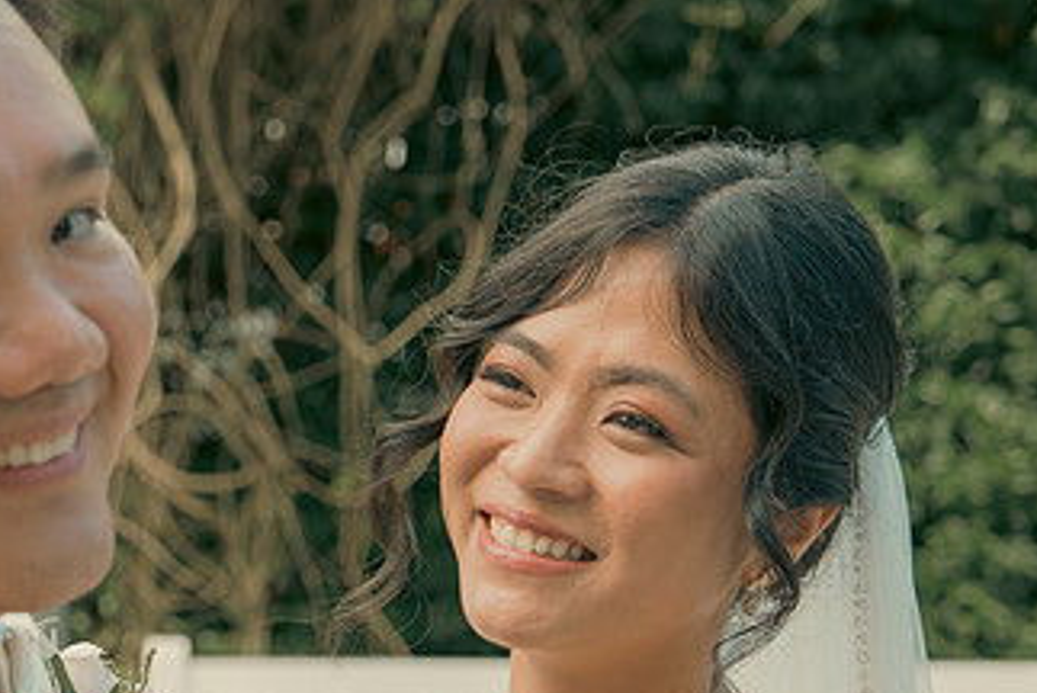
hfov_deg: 19.3
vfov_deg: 13.2
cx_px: 132
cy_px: 464
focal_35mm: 104
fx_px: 2998
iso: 125
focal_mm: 39
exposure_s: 1/160
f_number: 3.5
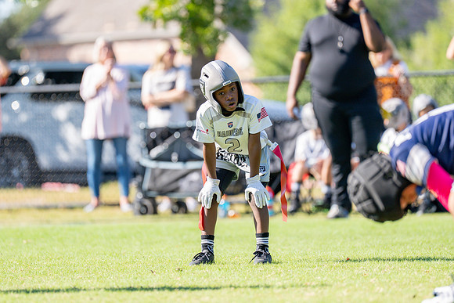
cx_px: 224
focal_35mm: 312
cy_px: 148
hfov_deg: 6.6
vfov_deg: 4.4
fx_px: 3930
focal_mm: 200
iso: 250
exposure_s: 1/2000
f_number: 2.8
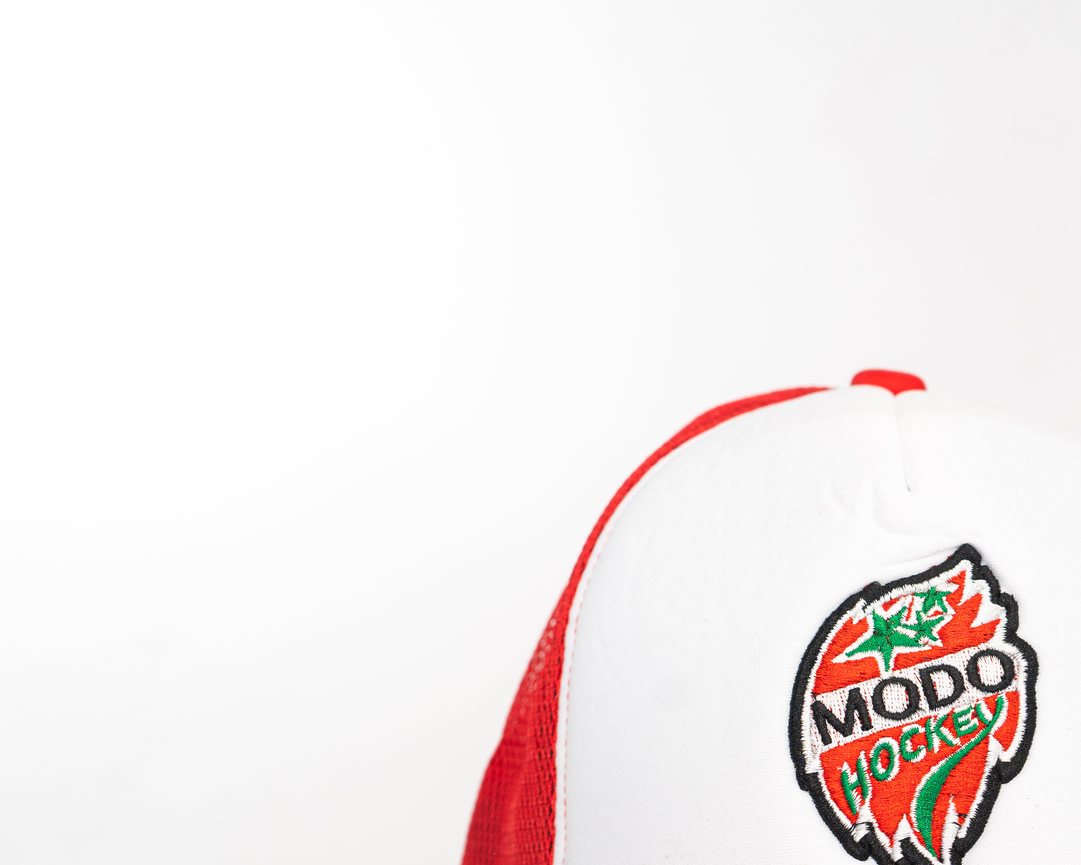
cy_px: 640
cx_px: 982
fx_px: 5471
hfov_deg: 11.2
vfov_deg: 9.0
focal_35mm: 171
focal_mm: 85
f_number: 5
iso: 160
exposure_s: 1/200
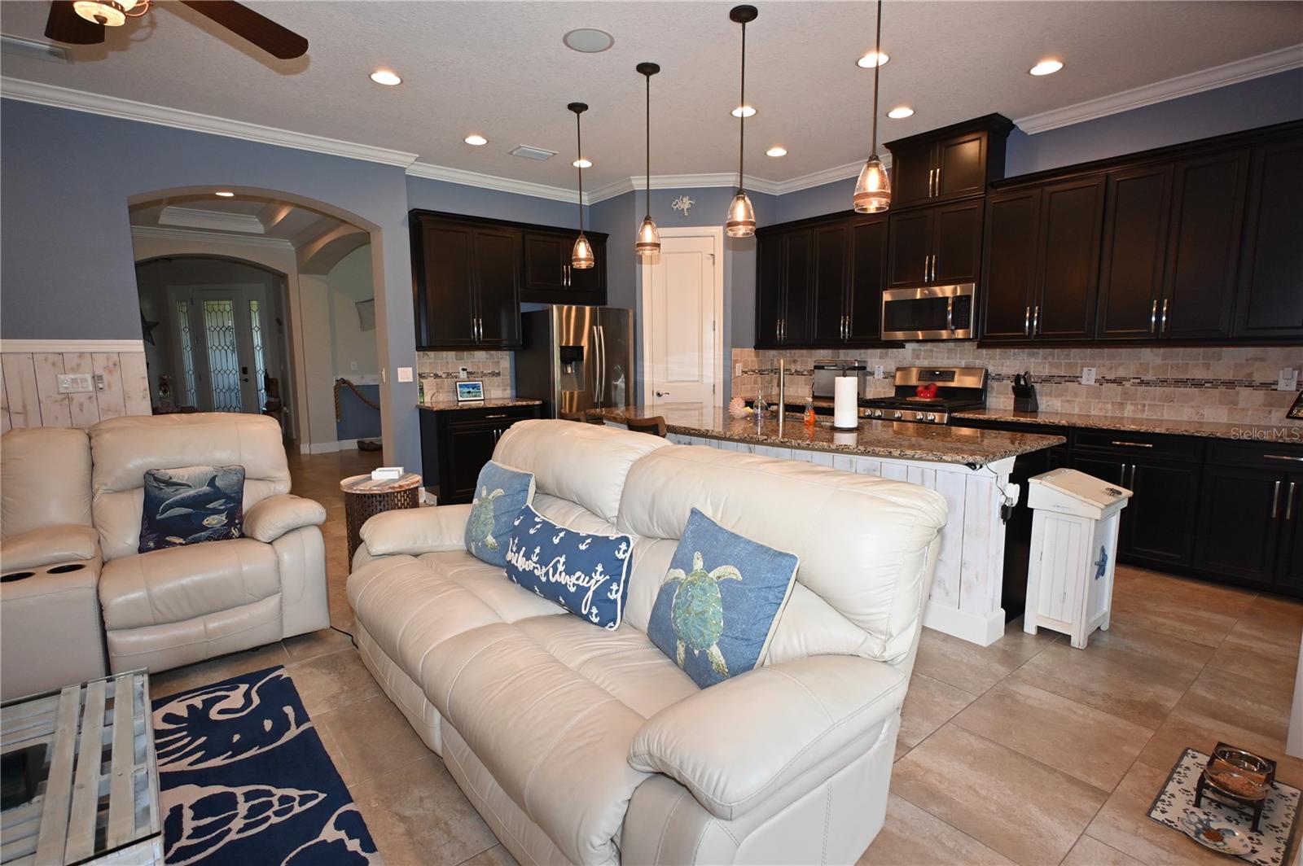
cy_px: 433
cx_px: 652
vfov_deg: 67.3
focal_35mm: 18
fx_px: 651
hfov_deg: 90.0
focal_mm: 12
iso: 320
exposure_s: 1/60
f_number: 4
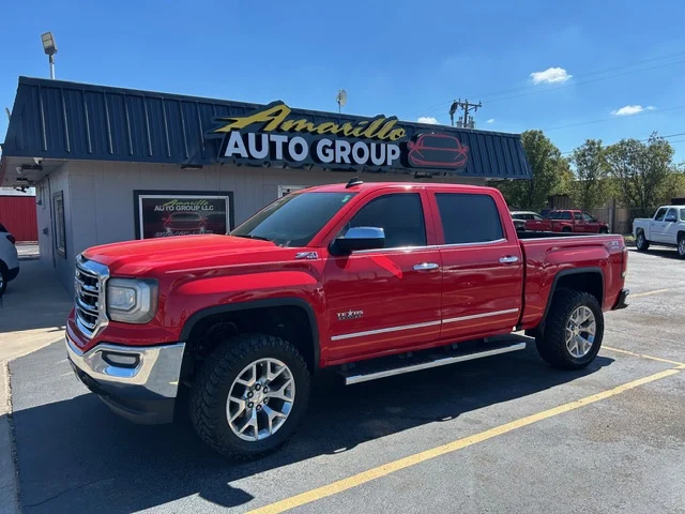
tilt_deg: -4.9
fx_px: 515
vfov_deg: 53.1
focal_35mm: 26
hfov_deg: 67.3
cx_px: 342
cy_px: 257
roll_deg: +1.0
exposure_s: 1/2165
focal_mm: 5.7
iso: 50
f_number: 1.5
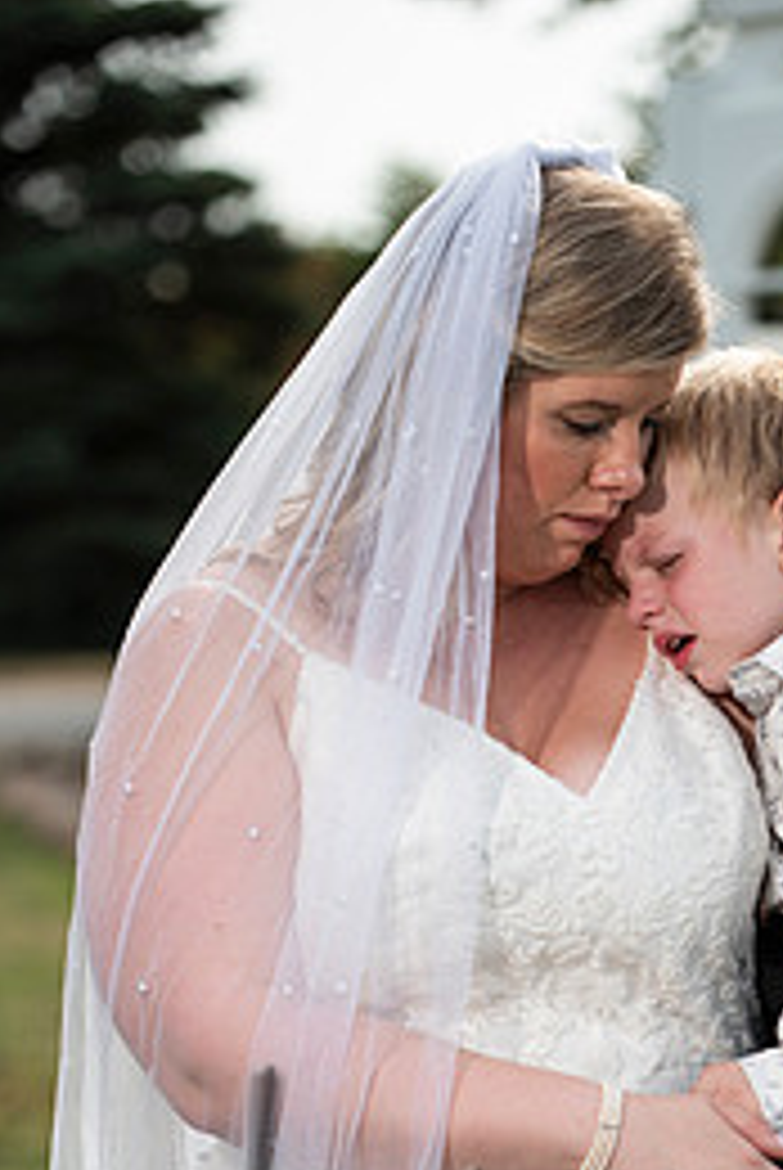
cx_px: 590
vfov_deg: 12.8
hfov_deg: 8.6
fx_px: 5173
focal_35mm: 159
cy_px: 1008
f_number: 2.8
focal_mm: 92
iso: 125
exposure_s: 1/1250
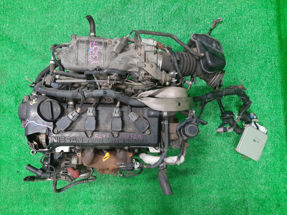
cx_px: 144
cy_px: 108
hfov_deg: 67.3
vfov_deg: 53.1
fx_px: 216
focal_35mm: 26
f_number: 1.7
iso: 181
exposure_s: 1/50
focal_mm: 3.93
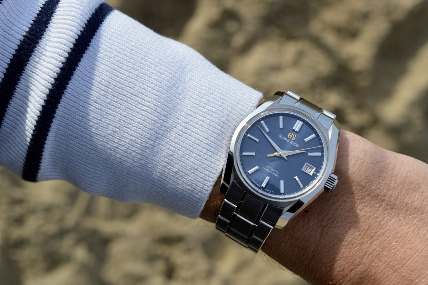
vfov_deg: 22.6
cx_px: 214
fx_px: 713
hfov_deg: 33.4
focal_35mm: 60
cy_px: 142
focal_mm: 40
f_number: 8
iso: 100
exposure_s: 1/250
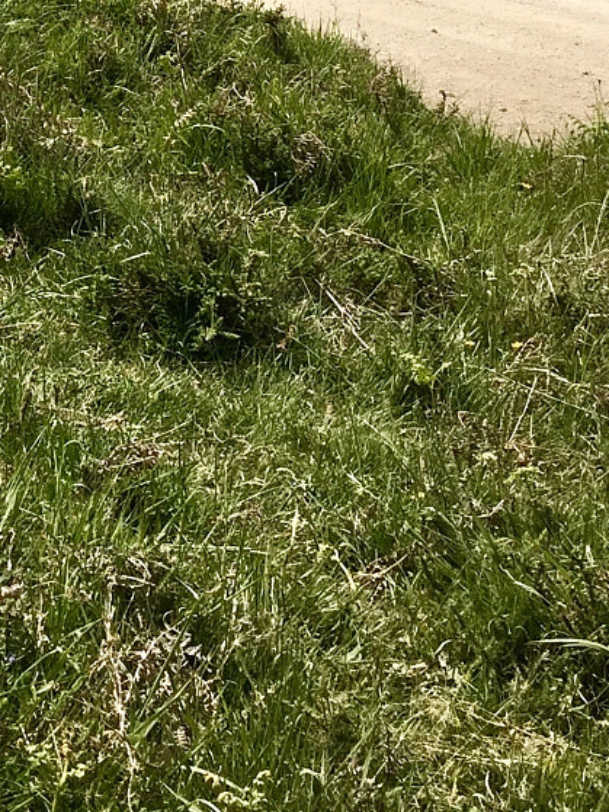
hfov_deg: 16.6
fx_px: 1948
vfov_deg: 21.6
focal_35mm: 83
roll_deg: +1.3
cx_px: -217
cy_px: -206
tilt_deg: -6.9
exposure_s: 1/3049
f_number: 2.2
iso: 32
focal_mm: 4.15
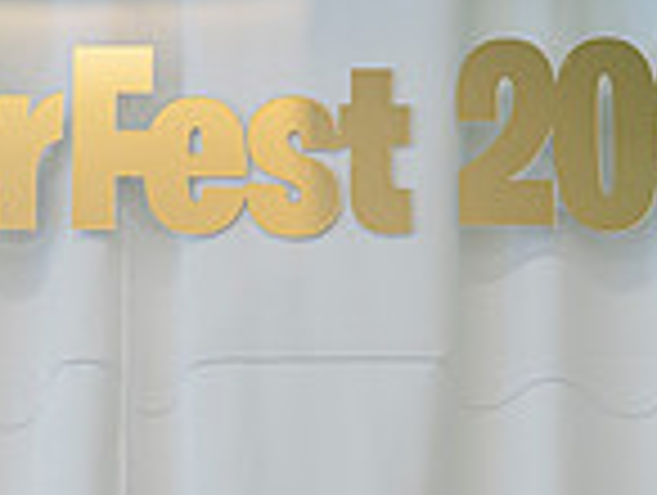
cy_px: -220
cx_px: 216
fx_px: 3650
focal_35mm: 192
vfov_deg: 7.6
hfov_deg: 10.3
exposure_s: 1/125
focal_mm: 50
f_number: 2
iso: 640
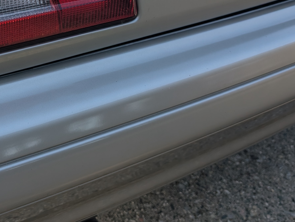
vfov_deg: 25.0
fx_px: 469
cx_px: 101
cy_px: -15
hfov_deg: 34.6
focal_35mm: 55
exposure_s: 1/304
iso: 22
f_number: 1.68
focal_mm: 6.9
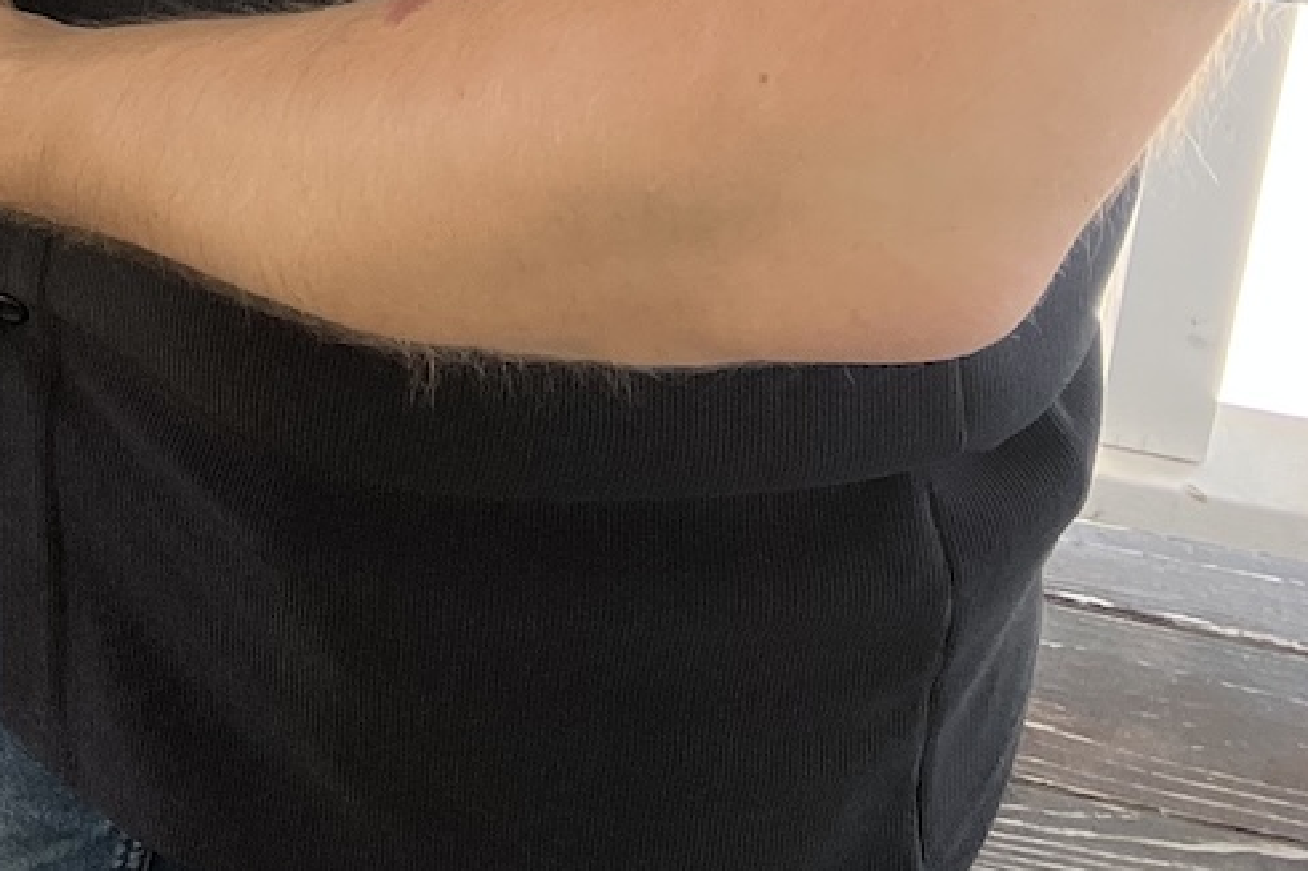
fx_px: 2833
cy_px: -930
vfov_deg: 14.3
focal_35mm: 78
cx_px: -242
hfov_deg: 23.8
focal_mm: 2.71
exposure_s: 1/126
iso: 50
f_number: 2.2
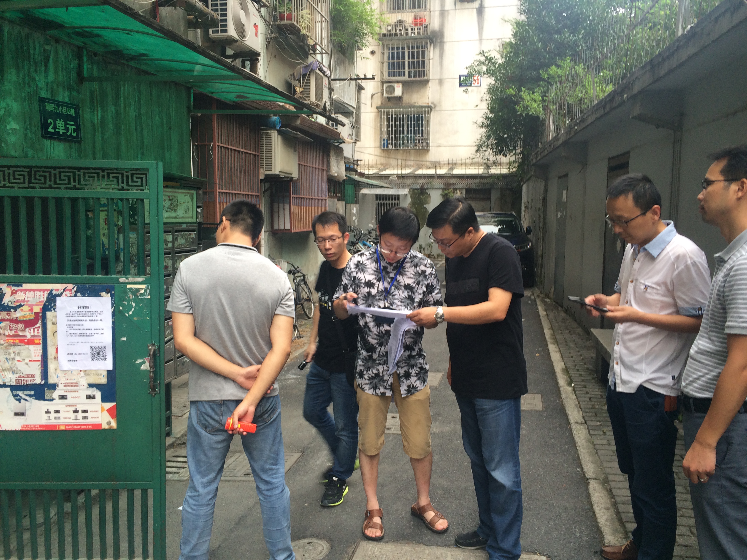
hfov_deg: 61.7
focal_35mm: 29
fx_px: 626
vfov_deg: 48.2
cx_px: 374
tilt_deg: -7.9
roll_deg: +0.4
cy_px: 280
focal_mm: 4.15
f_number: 2.2
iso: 40
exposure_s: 1/33
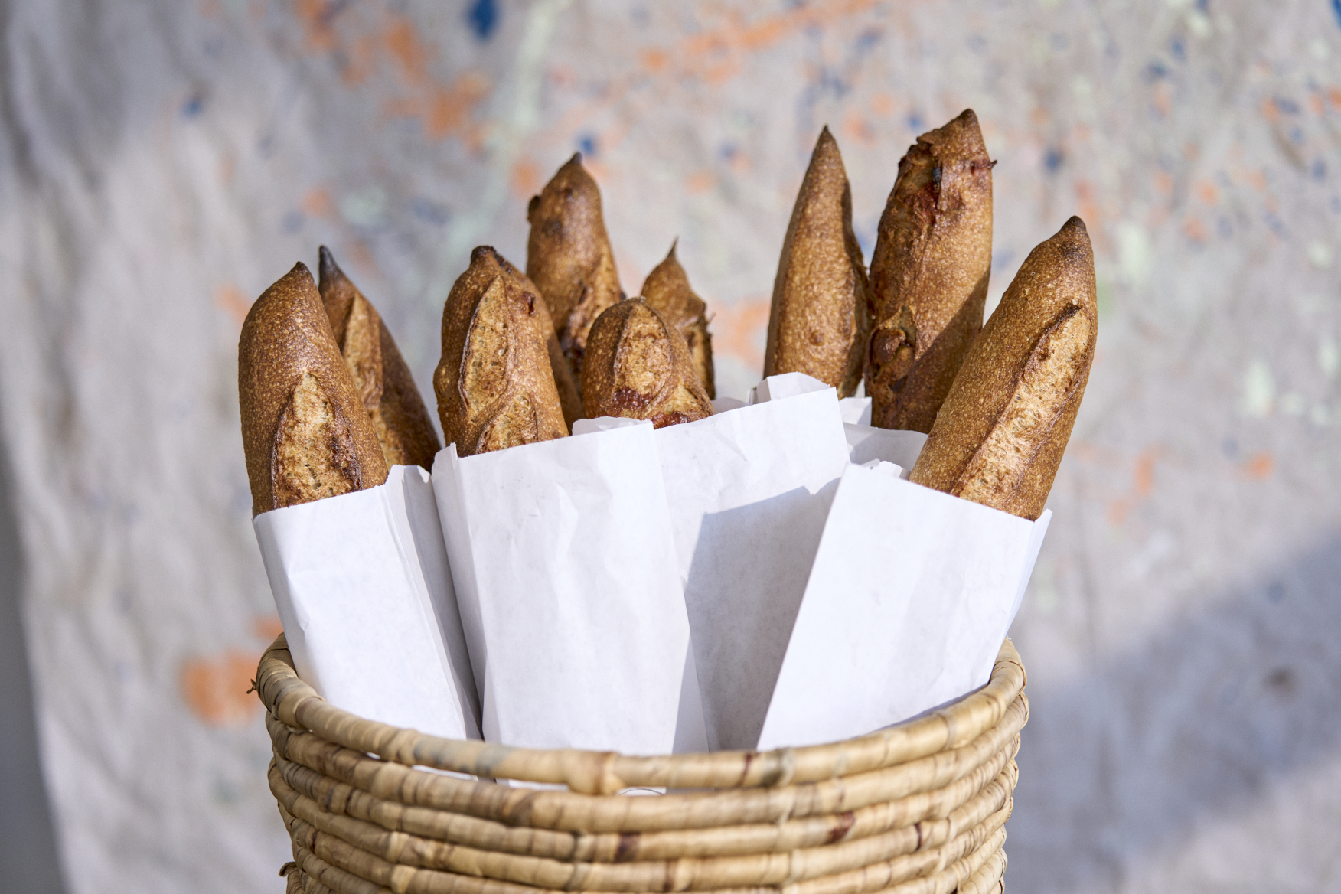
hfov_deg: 25.4
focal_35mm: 80
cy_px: 447
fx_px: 2980
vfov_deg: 17.1
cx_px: 670
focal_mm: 80
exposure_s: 1/160
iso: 200
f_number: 2.8
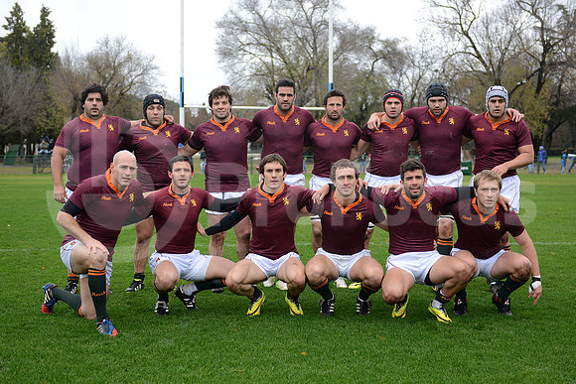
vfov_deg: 29.9
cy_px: 192
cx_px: 288
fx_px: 720
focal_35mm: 45
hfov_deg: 43.6
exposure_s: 1/500
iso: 320
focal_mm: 45
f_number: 2.8
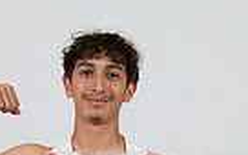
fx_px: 881
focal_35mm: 130
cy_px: 337
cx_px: 60
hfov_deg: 15.9
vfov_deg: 9.3
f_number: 4
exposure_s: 1/125
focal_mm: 38.7
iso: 400
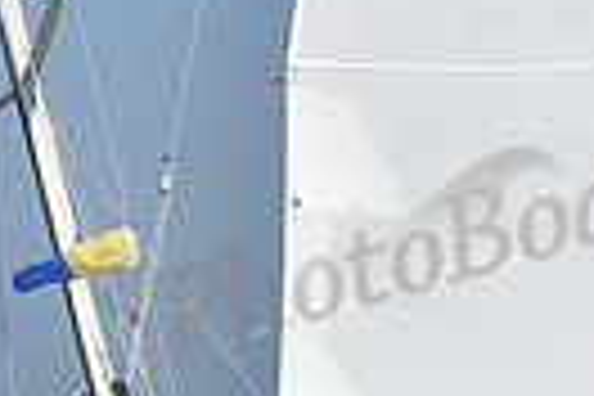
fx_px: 5082
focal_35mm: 308
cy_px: 412
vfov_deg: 4.5
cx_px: 1030
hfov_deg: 6.6
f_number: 11
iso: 320
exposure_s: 1/1000
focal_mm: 70
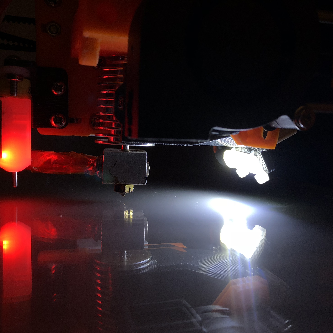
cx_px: 169
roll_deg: -1.1
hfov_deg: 48.4
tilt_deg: -5.9
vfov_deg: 48.4
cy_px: 171
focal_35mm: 34
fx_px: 370
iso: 32
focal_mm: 4
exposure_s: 1/20
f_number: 1.8
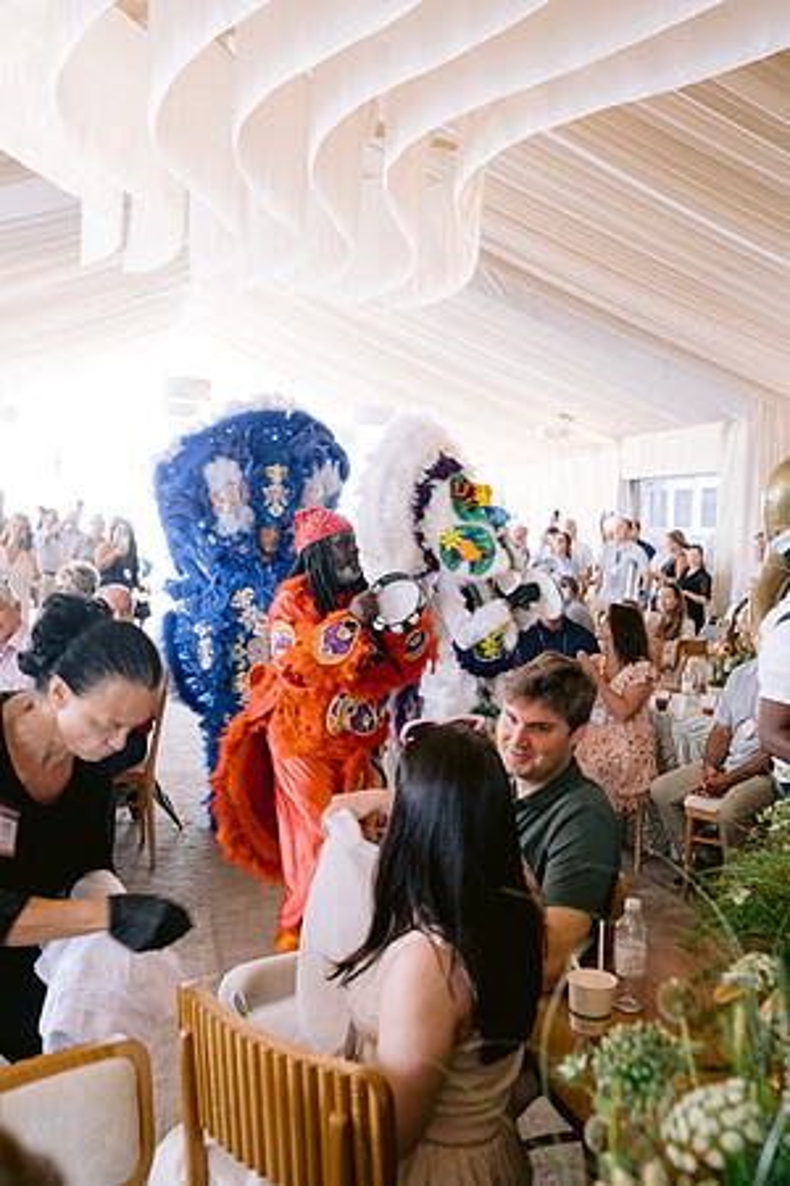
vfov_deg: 54.4
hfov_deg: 37.9
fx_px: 1152
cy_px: 593
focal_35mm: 35
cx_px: 395
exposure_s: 1/50
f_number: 3.5
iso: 1250
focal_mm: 35
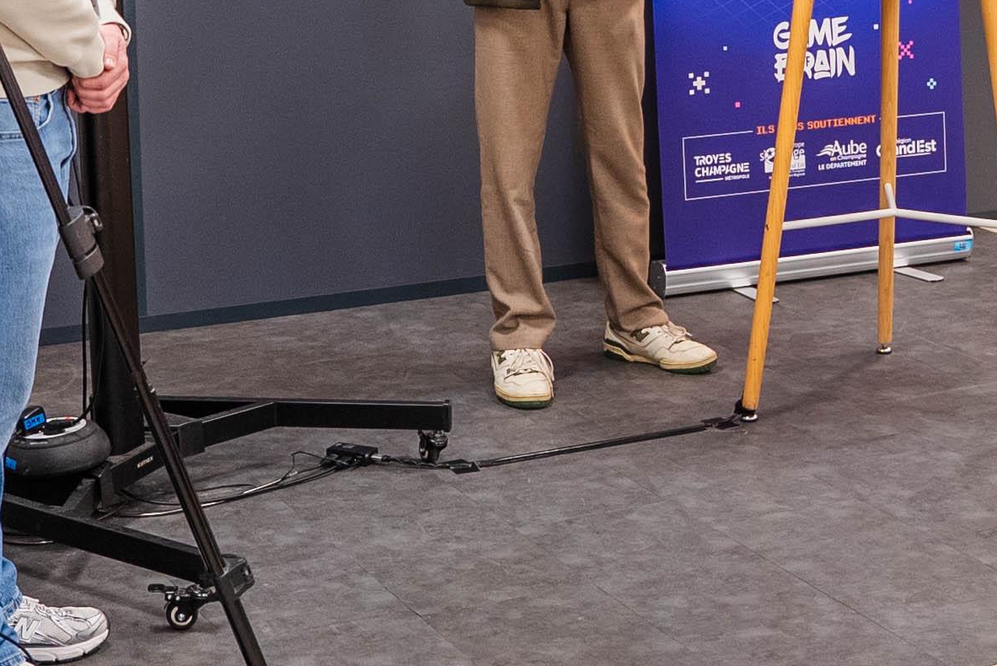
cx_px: 645
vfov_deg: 15.6
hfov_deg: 23.6
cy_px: -29
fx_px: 2383
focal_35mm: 86
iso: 500
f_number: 2.8
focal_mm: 24
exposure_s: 1/100
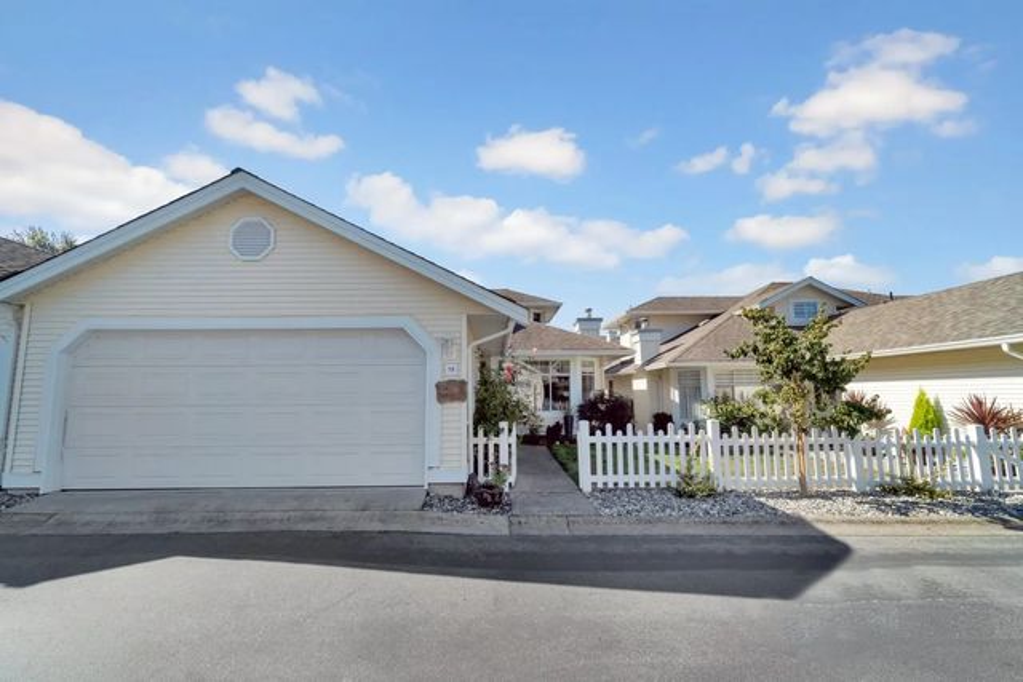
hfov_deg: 100.4
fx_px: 426
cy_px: 341
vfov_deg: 77.4
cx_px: 512
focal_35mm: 15
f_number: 8
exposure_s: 1/800
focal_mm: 10
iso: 400
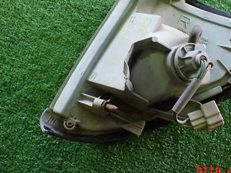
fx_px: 294
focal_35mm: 44
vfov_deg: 32.5
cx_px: 155
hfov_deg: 42.3
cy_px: 51
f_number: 2.3
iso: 800
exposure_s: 1/80
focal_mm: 5.4
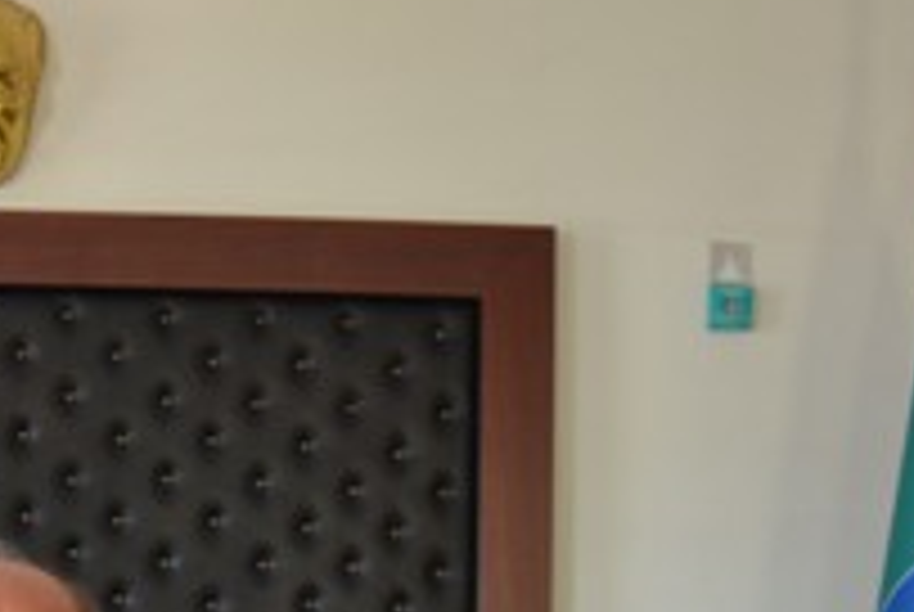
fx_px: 2161
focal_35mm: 85
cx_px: -32
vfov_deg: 15.3
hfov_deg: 22.8
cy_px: 817
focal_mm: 18
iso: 450
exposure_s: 1/60
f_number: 3.5
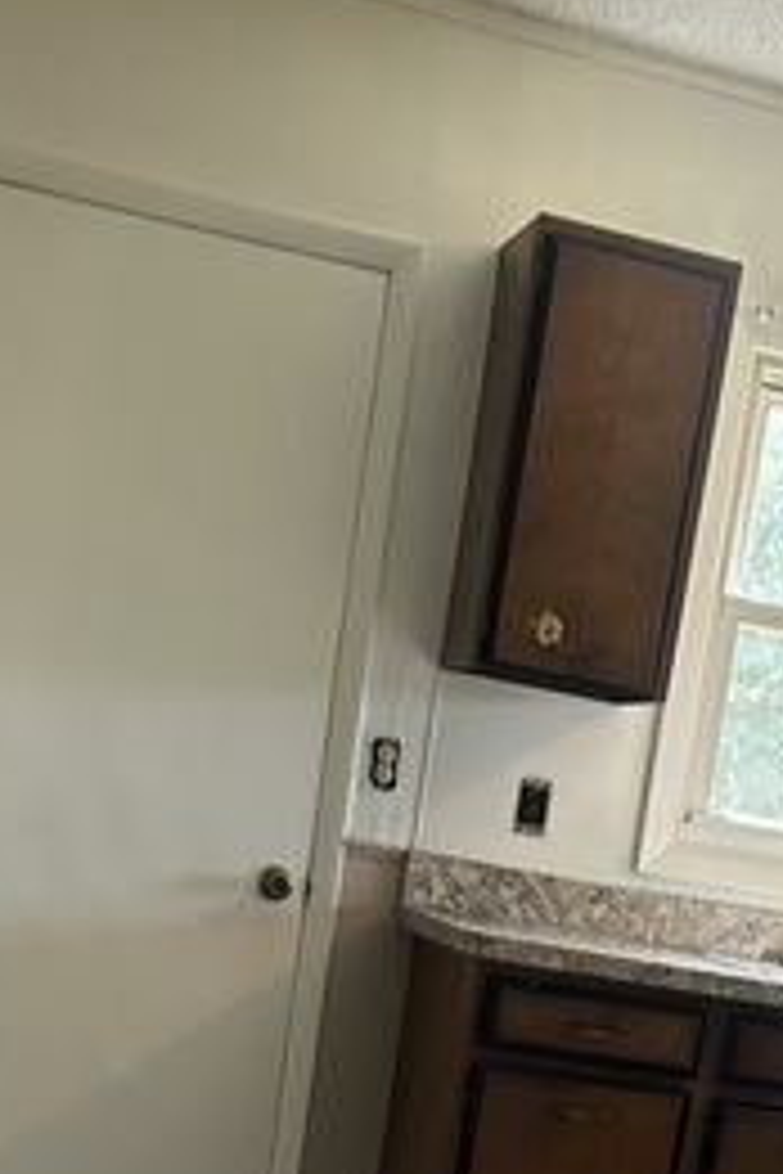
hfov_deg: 19.6
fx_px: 2251
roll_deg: -9.1
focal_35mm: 69
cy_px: 1374
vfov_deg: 26.3
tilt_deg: -10.7
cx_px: 567
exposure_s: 1/120
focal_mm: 5.7
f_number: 1.5
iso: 100
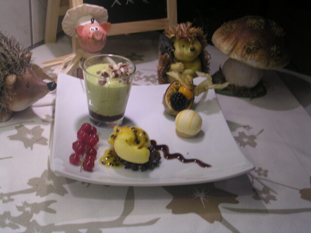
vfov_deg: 27.0
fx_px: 485
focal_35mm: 54
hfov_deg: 35.5
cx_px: 156
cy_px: 116
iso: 100
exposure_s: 1/30.8
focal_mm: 8.2
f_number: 3.2
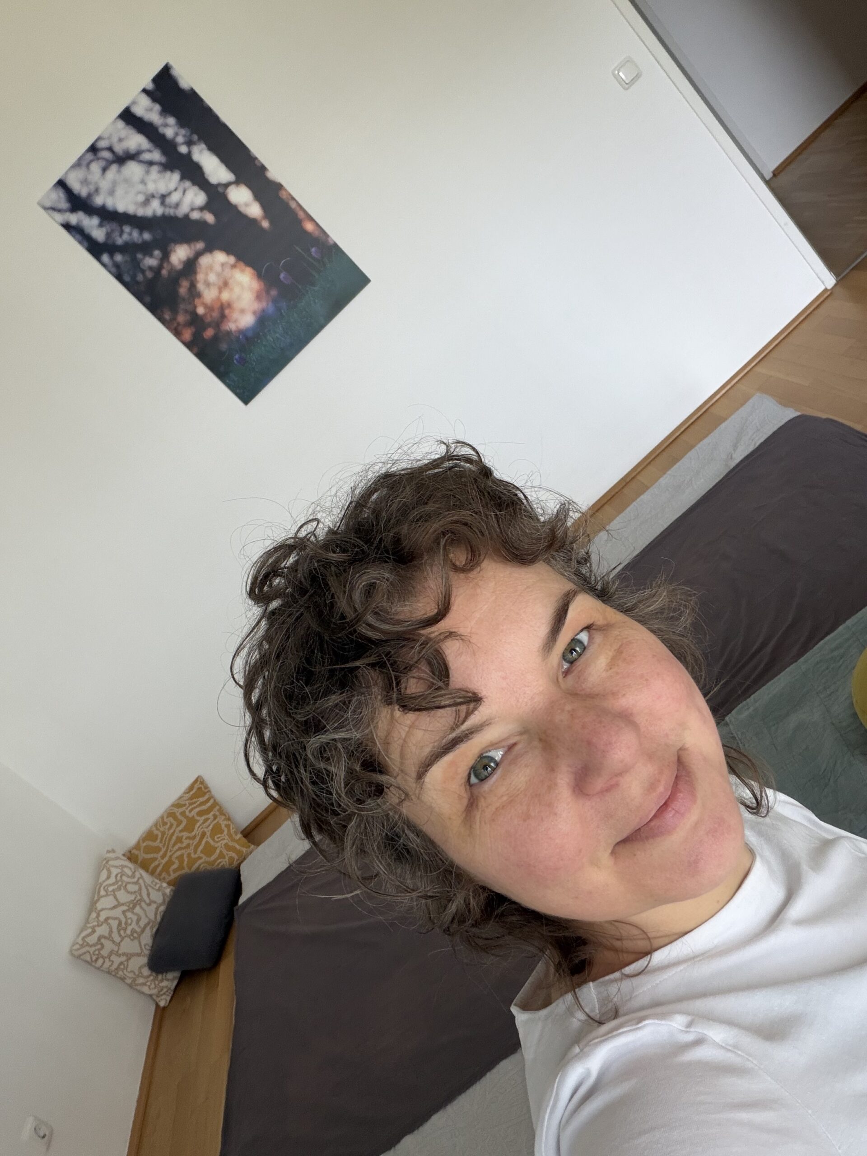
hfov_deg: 46.8
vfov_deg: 60.0
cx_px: 434
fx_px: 1002
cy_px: 578
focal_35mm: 30
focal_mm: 2.71
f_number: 1.9
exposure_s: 1/60
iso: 100
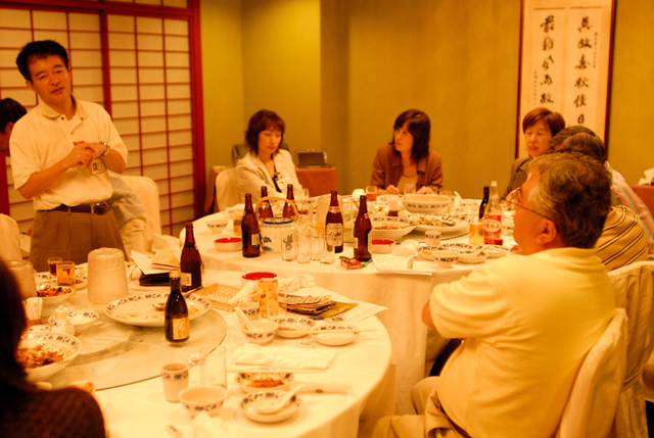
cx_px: 327
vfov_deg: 32.0
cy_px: 219
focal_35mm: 42
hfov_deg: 46.3
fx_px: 764
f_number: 2
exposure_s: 1/90
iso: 800
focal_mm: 28
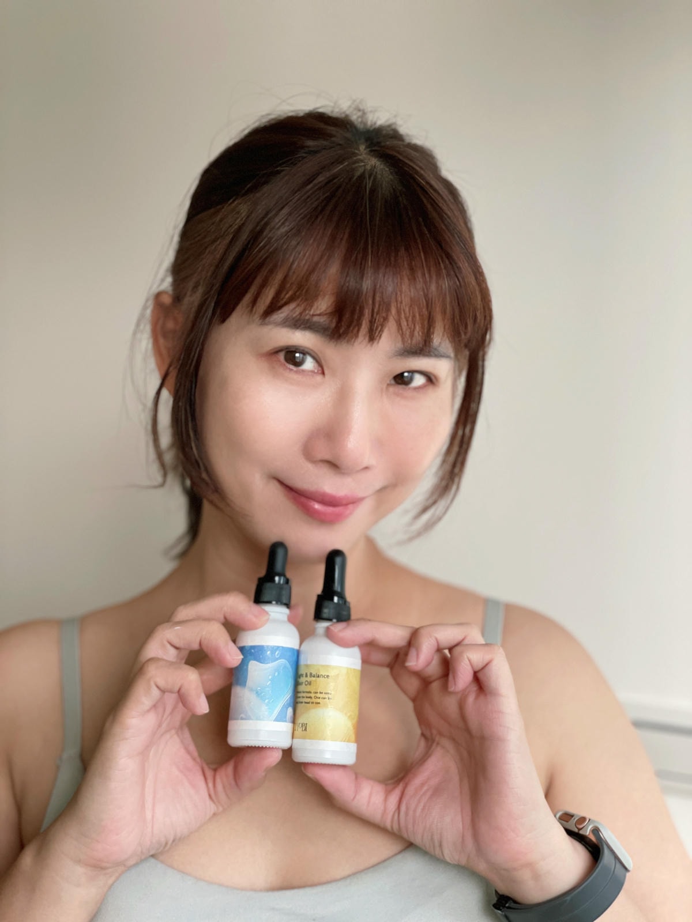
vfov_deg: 36.8
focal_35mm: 52
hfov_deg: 28.0
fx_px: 1386
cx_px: 346
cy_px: 461
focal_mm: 6
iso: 200
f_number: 2
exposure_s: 1/122
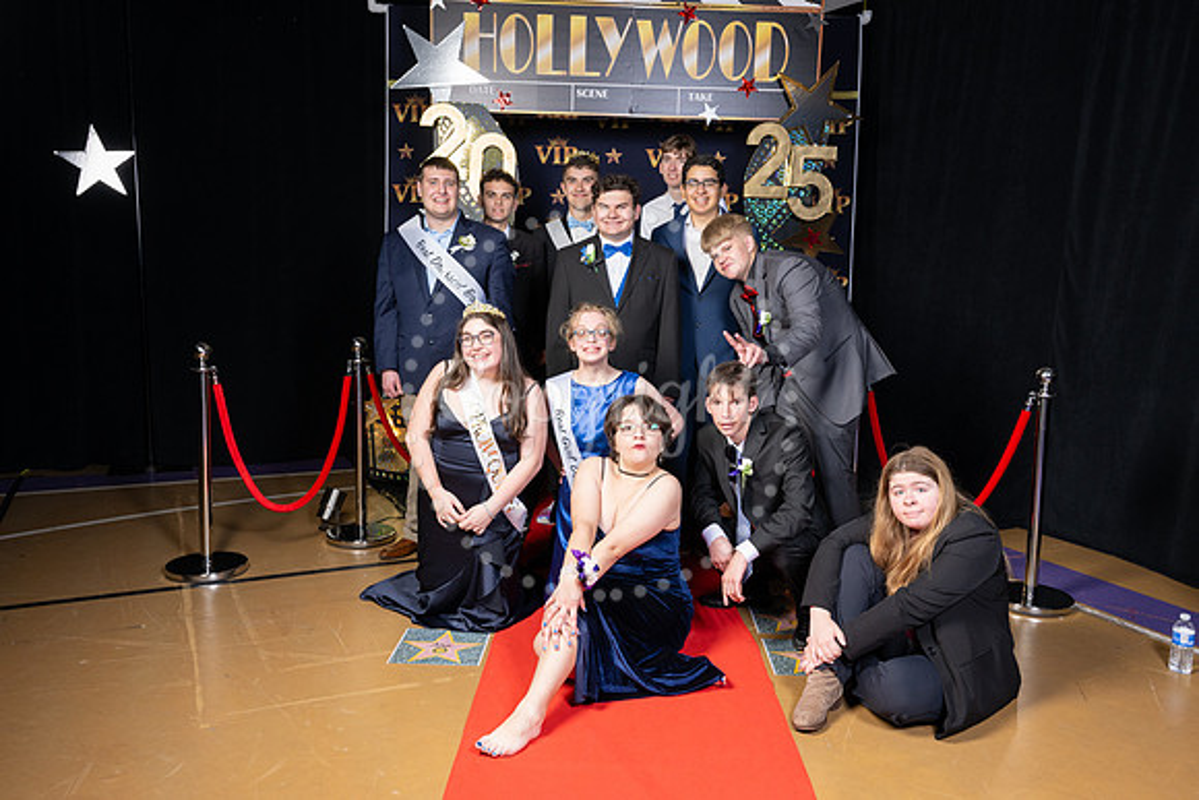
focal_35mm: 28
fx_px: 916
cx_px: 600
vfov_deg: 47.2
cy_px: 400
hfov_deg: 66.4
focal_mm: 27.5
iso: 400
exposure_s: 1/125
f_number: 8
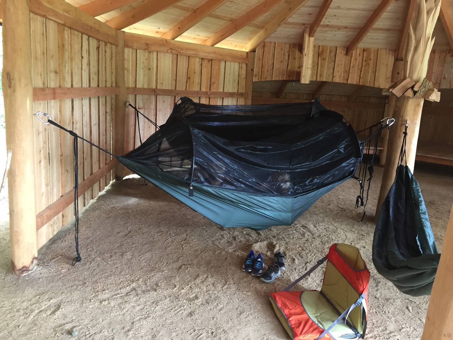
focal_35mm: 29
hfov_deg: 61.7
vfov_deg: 48.2
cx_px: 226
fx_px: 380
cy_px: 170
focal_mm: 4.15
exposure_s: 1/33
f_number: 2.2
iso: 125
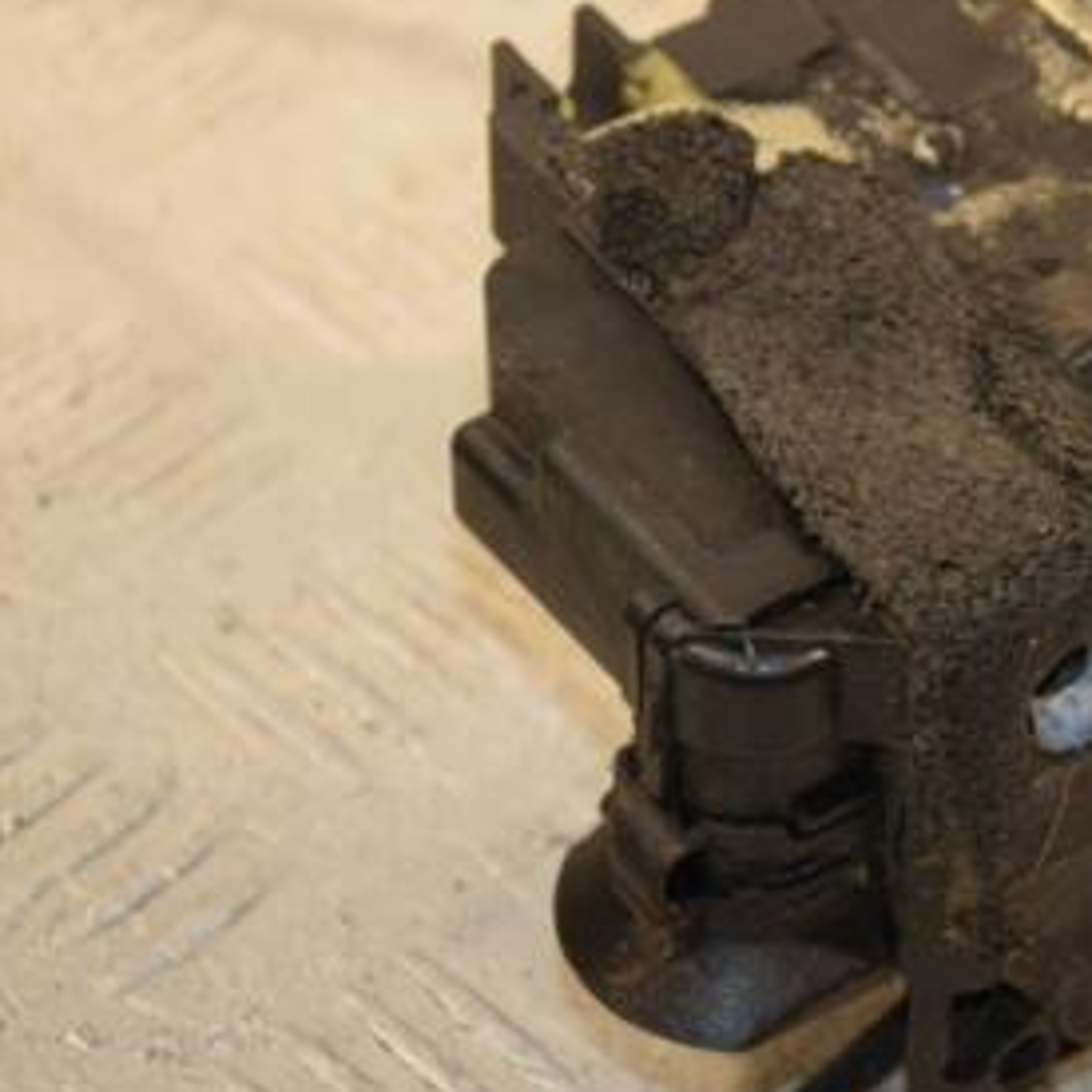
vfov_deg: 9.0
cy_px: 449
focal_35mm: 195
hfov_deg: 8.9
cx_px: 1088
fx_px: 6960
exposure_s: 1/160
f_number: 5.3
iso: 800
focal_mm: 70
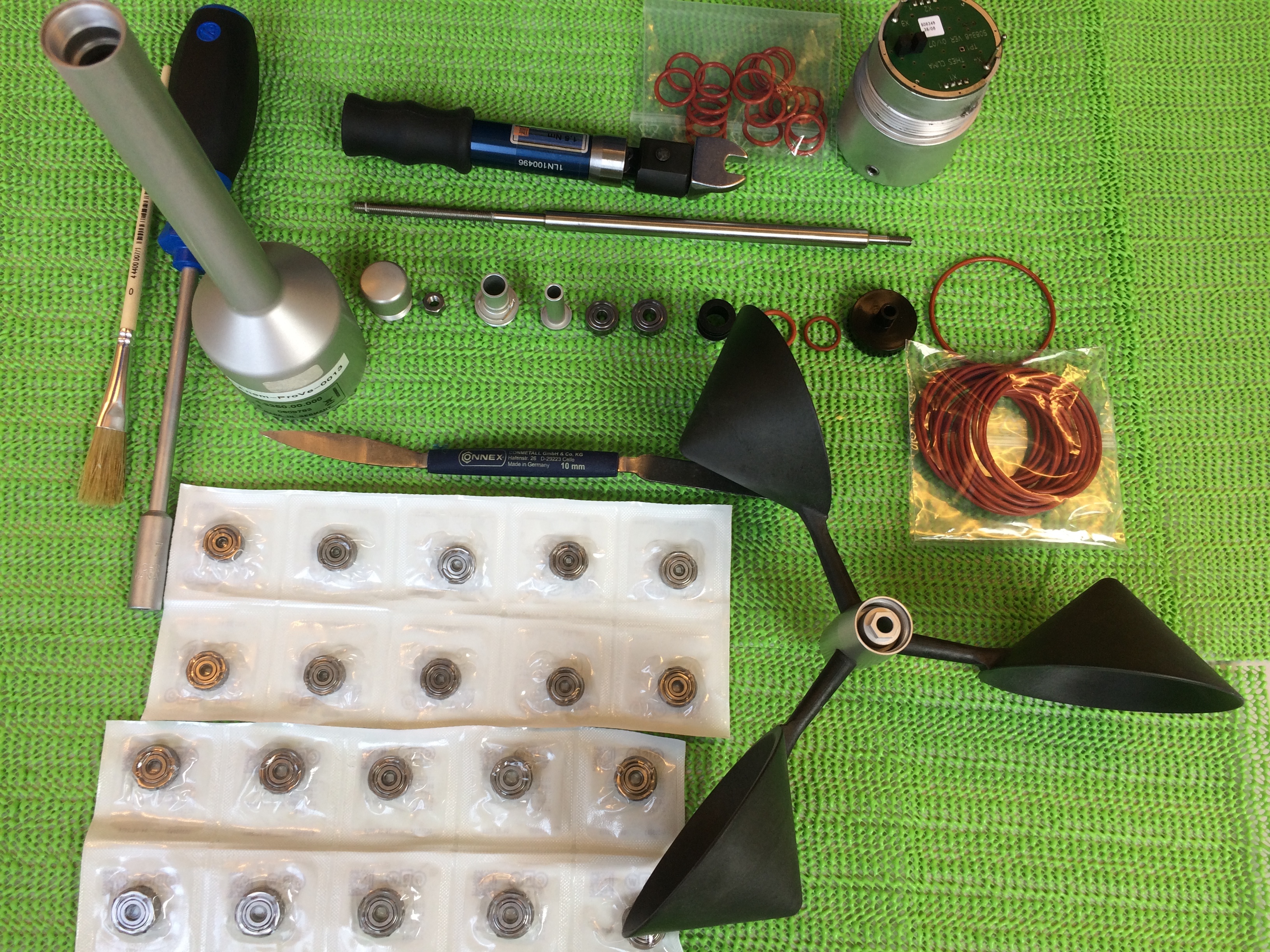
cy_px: 476
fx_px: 1064
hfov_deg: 61.7
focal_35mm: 29
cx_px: 635
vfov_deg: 48.2
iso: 40
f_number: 2.2
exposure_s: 1/100
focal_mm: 4.15
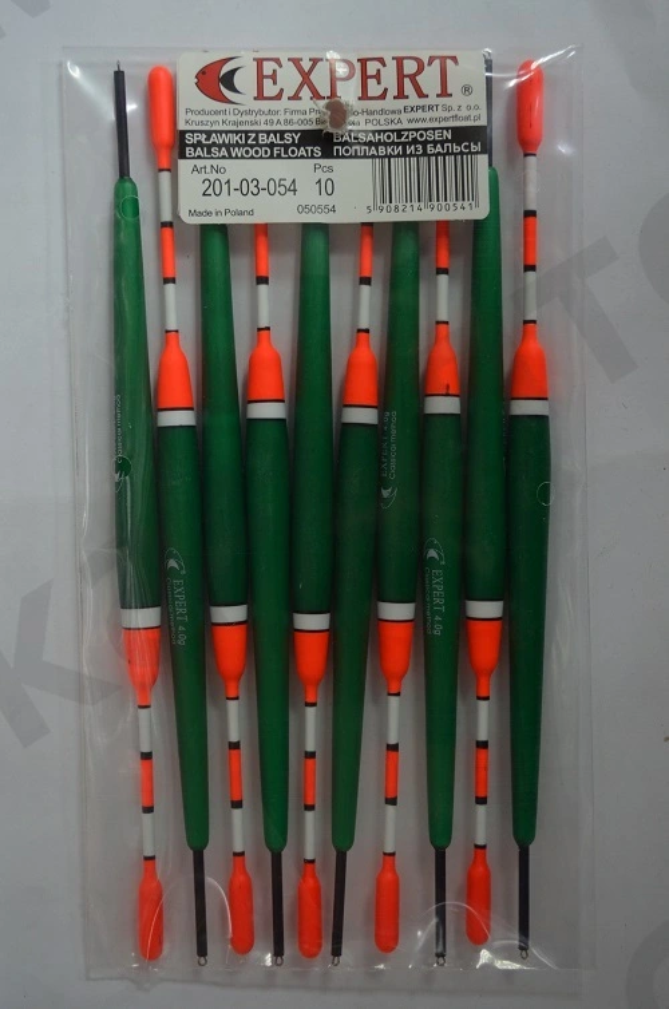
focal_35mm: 51
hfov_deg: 26.4
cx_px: 334
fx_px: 1427
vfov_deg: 38.9
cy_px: 504
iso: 800
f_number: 5
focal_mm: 34
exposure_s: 1/60
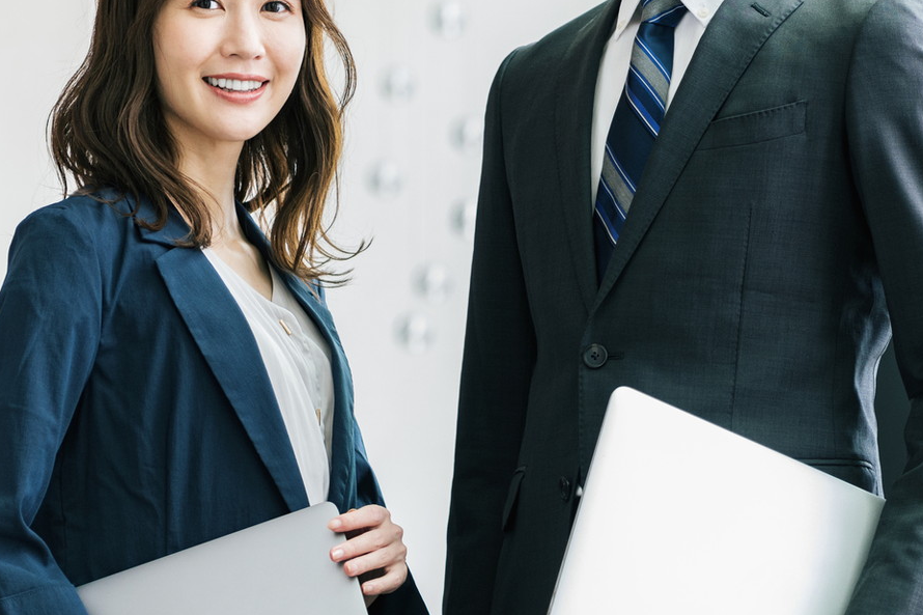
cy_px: 218
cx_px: 569
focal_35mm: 151
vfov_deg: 9.1
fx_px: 3871
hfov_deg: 13.6
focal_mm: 70
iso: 500
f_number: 2.8
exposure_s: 1/200
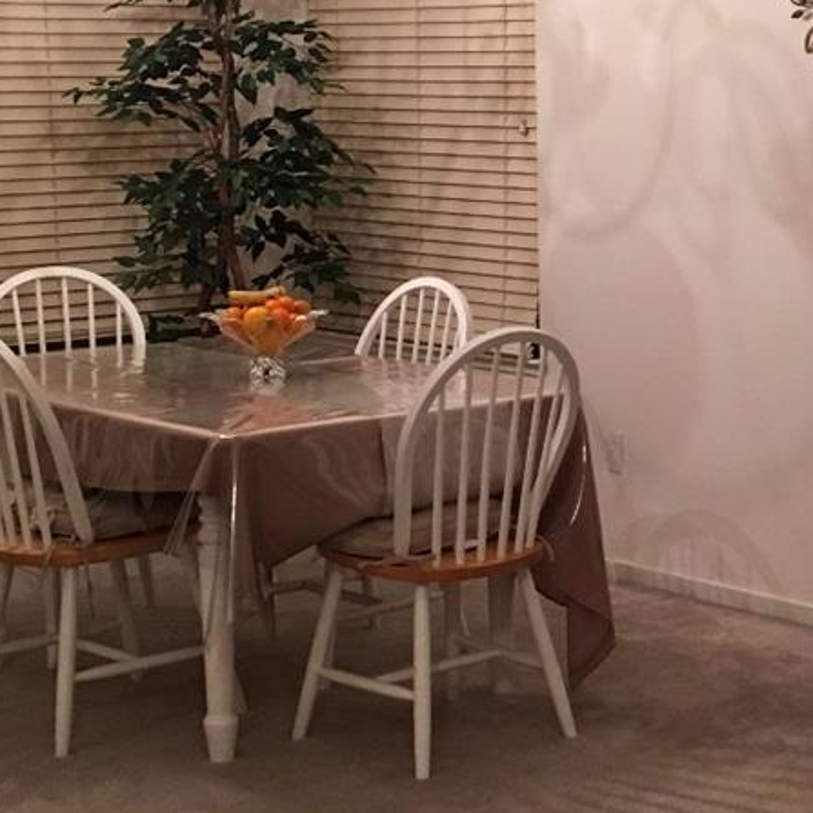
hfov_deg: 19.6
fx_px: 2285
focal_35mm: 86
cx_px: 815
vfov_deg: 20.1
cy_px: 316
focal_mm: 4.15
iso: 50
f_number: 2.2
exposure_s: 1/15
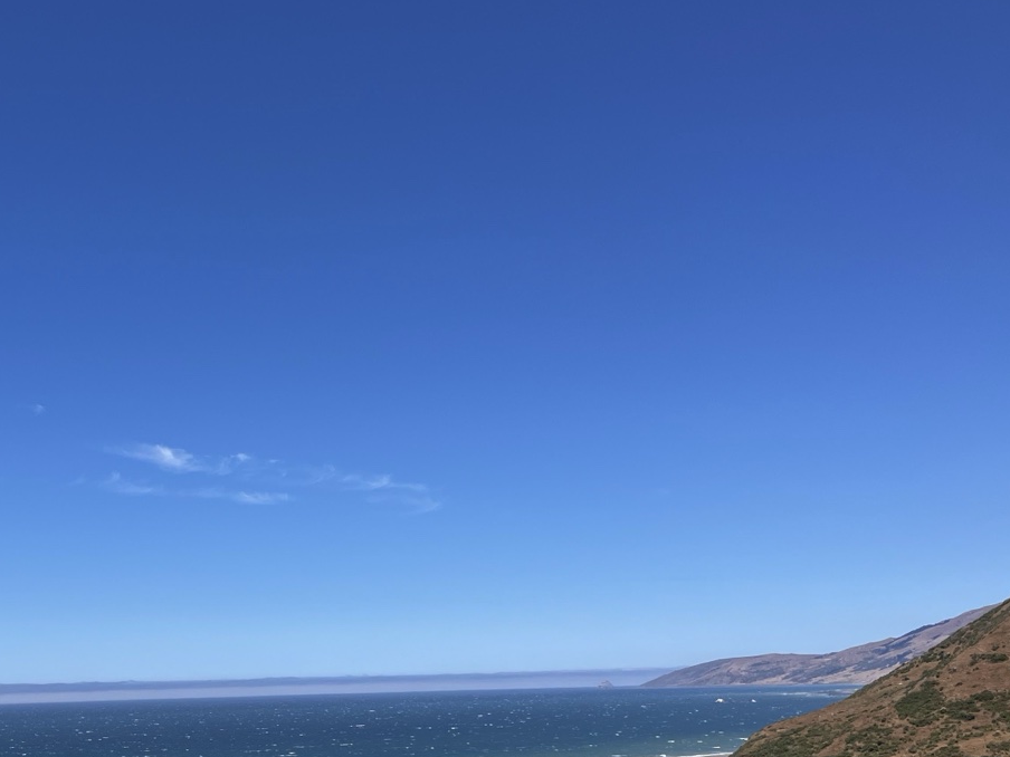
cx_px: 140
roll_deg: +1.5
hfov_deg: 38.9
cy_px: 640
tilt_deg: +2.4
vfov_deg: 30.5
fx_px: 1342
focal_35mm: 46
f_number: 1.6
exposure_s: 1/4149
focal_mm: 5.1
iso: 50
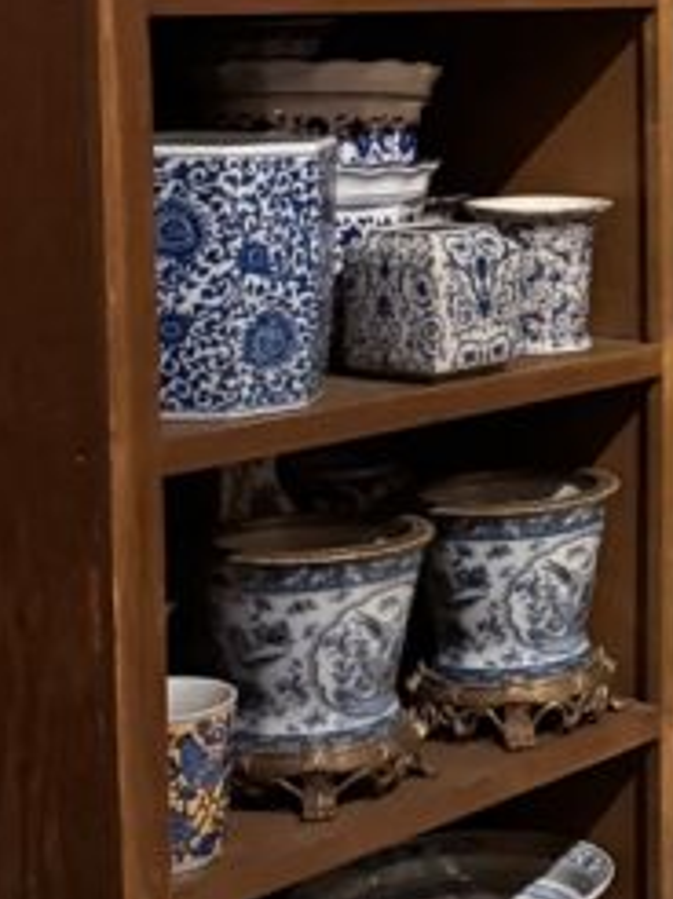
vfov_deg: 19.4
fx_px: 2597
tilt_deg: -3.3
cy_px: 139
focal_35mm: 100
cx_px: 1119
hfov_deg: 13.6
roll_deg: +0.6
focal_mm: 6.76
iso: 800
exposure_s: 1/40
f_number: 1.78
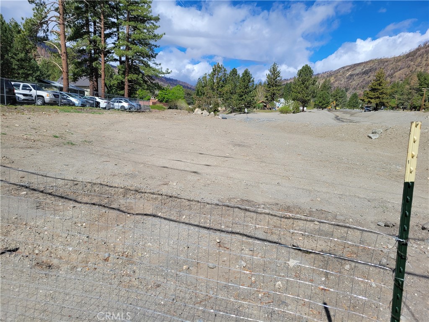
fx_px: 322
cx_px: 214
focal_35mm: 26
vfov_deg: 53.1
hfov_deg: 67.3
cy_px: 161
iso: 40
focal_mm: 5.4
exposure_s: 1/3483
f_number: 1.8
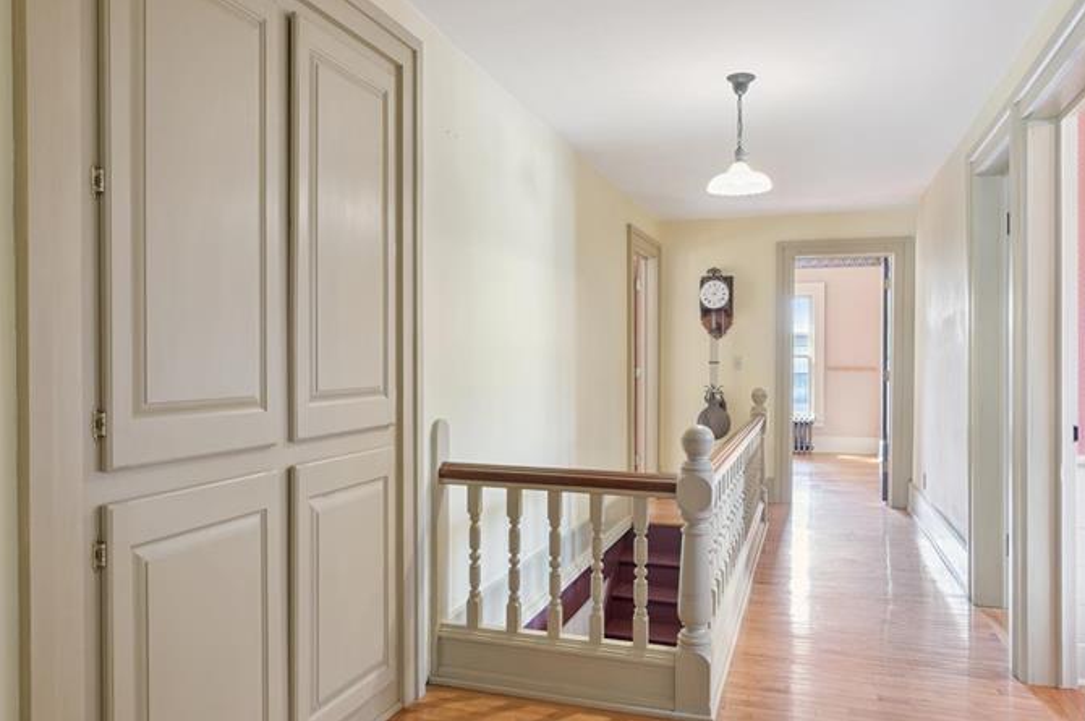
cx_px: 530
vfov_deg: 49.4
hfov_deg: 69.4
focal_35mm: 26
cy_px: 341
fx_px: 783
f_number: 9
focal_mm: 17
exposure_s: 1/1.67
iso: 400
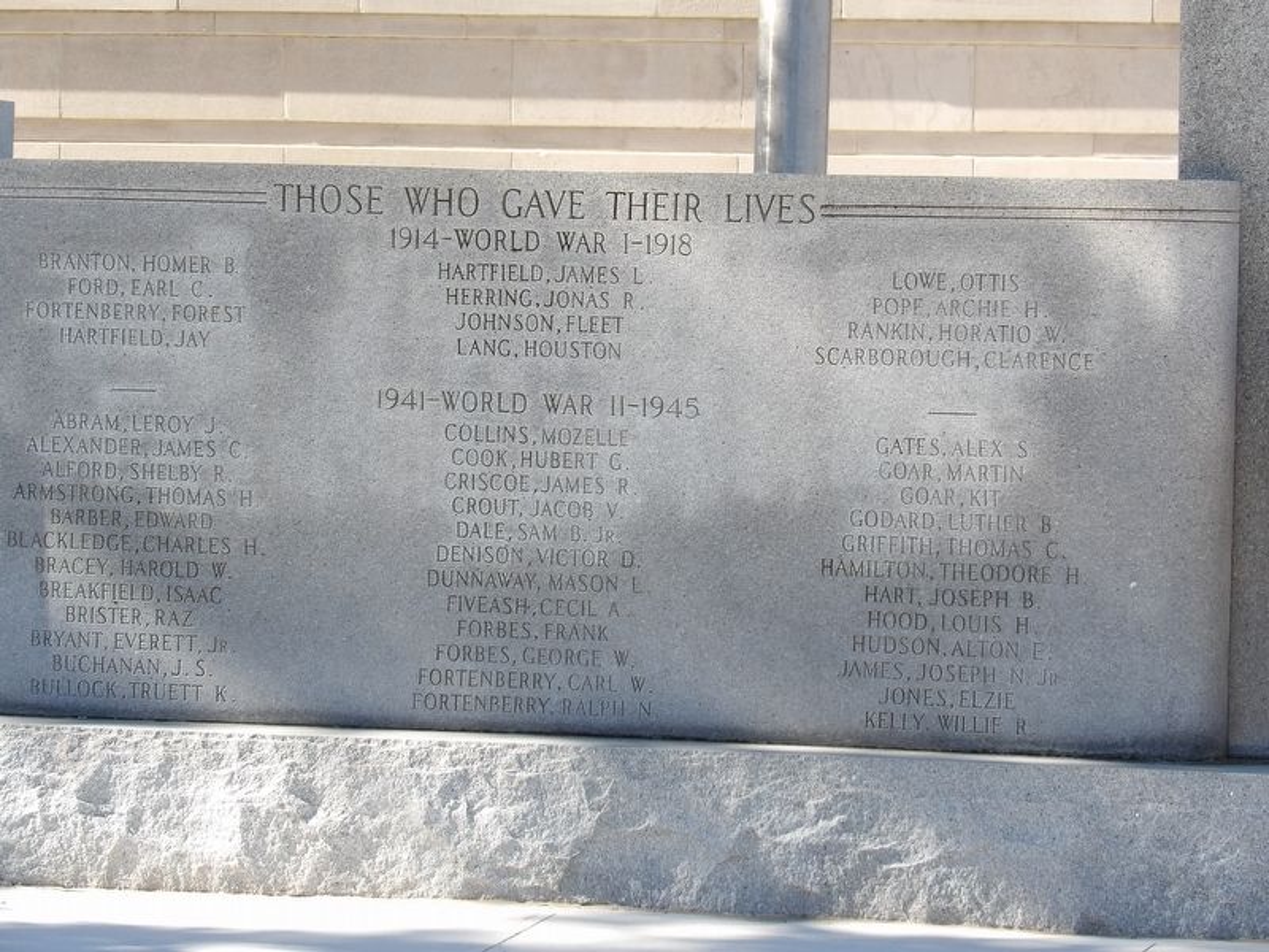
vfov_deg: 8.8
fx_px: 6195
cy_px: 476
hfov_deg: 11.7
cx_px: 634
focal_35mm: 169
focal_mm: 30.2
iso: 100
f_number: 4.4
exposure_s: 1/217
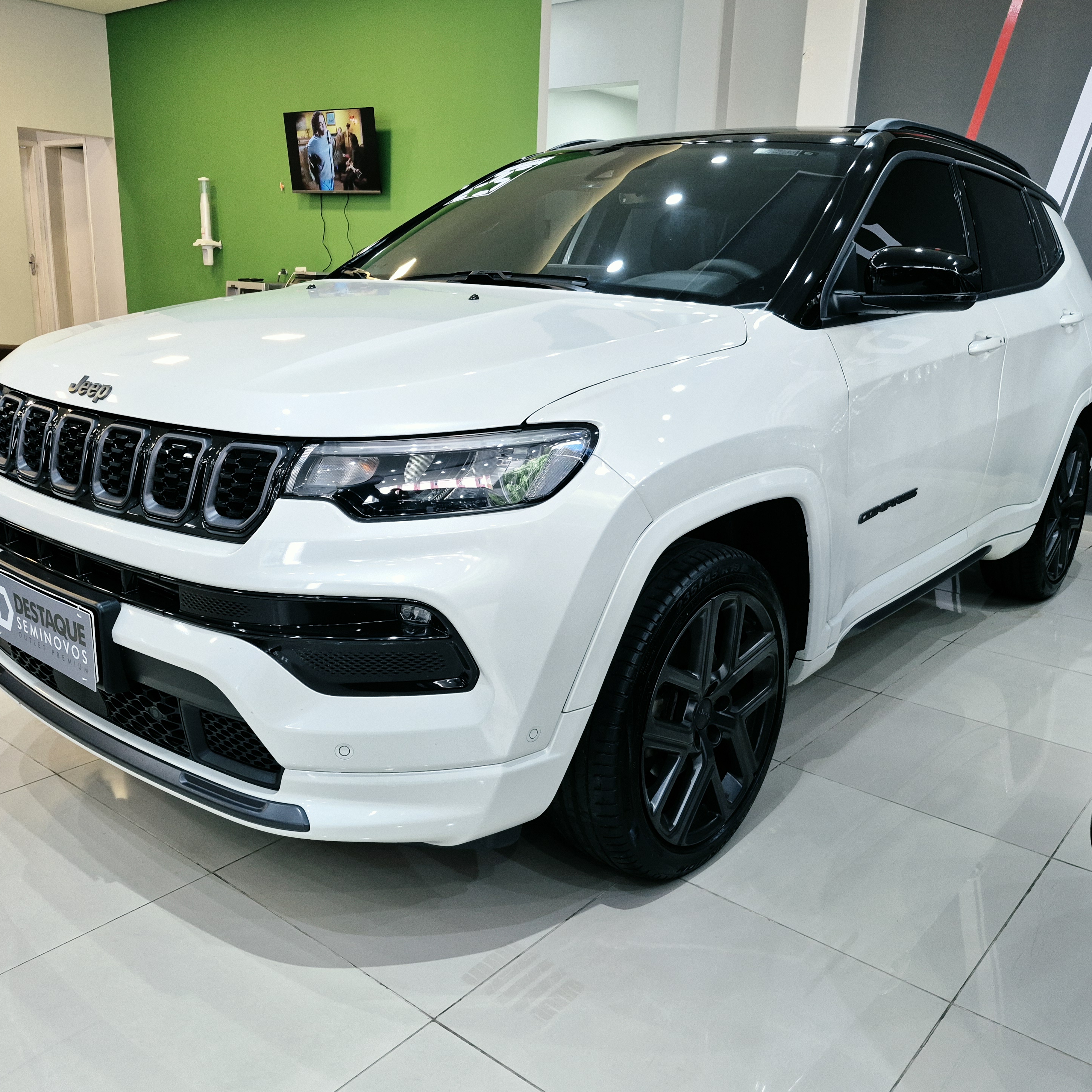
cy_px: 555
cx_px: 525
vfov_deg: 57.3
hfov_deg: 57.3
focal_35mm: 28
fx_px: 999
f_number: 1.8
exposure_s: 1/120
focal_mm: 5.4
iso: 250
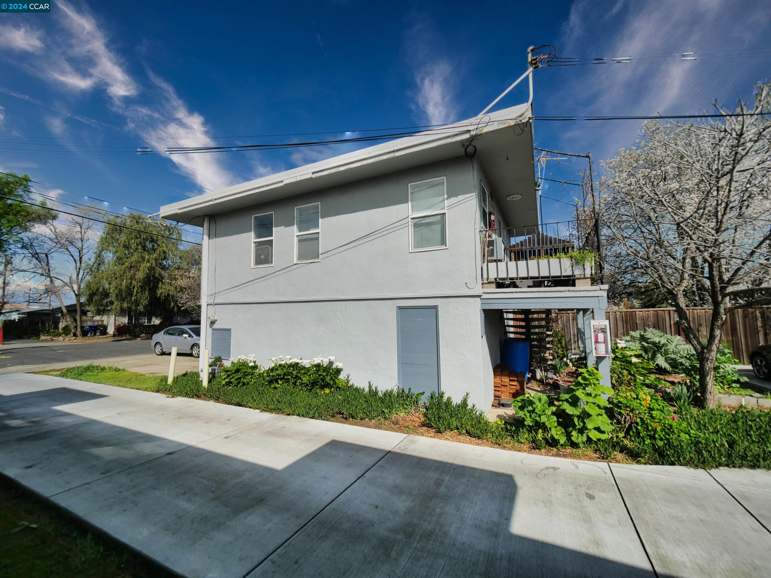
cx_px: 386
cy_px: 289
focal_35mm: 14
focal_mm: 7
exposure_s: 1/6400
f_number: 2.8
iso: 200
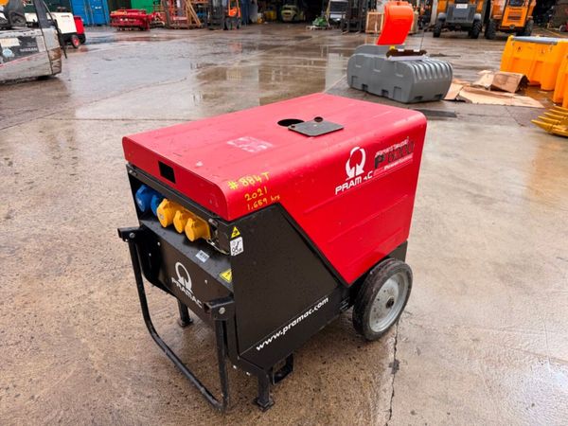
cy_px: 213
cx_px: 284
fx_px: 394
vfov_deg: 56.8
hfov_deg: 71.6
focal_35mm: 24
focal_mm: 6.76
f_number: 1.78
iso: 80
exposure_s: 1/2232
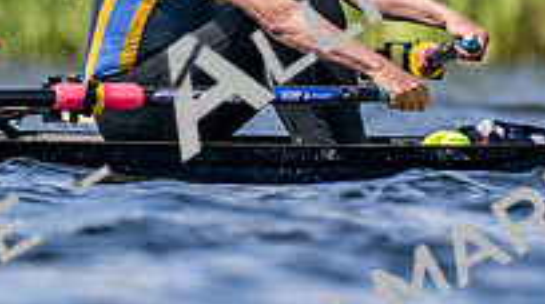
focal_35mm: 2689
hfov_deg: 0.8
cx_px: -61
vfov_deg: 0.4
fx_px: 38798
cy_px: -92
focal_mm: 600
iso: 400
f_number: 4
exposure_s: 1/2500
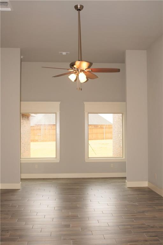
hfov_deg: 36.9
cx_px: 82
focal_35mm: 36
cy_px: 122
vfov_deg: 53.1
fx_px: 244
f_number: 4
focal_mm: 24
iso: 160
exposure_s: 1/60
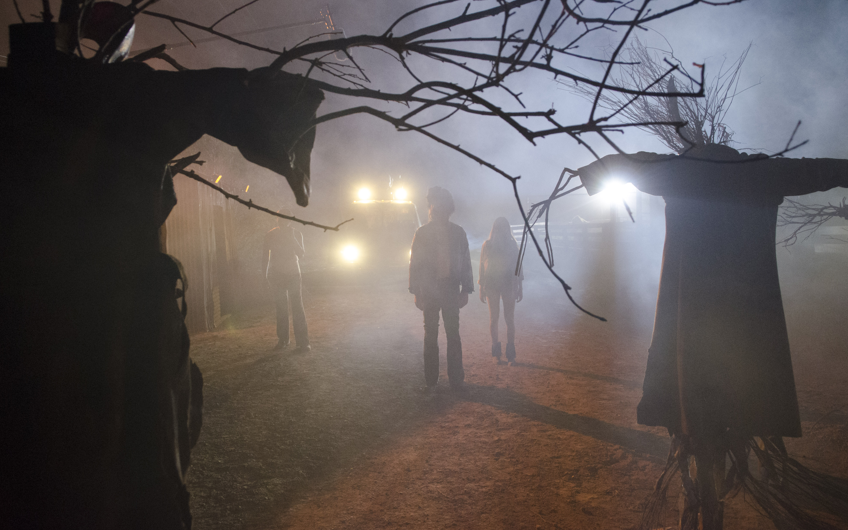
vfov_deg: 46.8
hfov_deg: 69.4
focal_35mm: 27
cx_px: 429
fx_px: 613
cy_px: 259
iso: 3200
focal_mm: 17
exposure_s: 1/125
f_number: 3.2
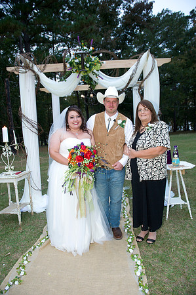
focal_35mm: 24
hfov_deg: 53.0
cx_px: 98
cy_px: 148
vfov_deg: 73.8
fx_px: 196
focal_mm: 24
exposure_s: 1/100
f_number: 4
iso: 800
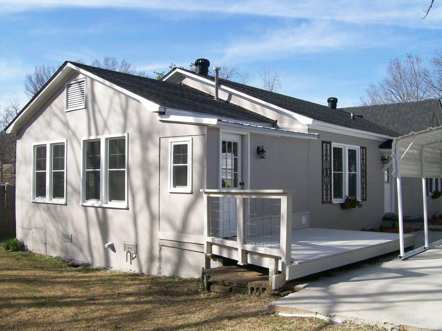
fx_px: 460
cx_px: 221
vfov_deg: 39.7
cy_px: 166
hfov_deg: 51.4
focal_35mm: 36
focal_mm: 6
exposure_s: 1/566
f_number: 4.8
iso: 80
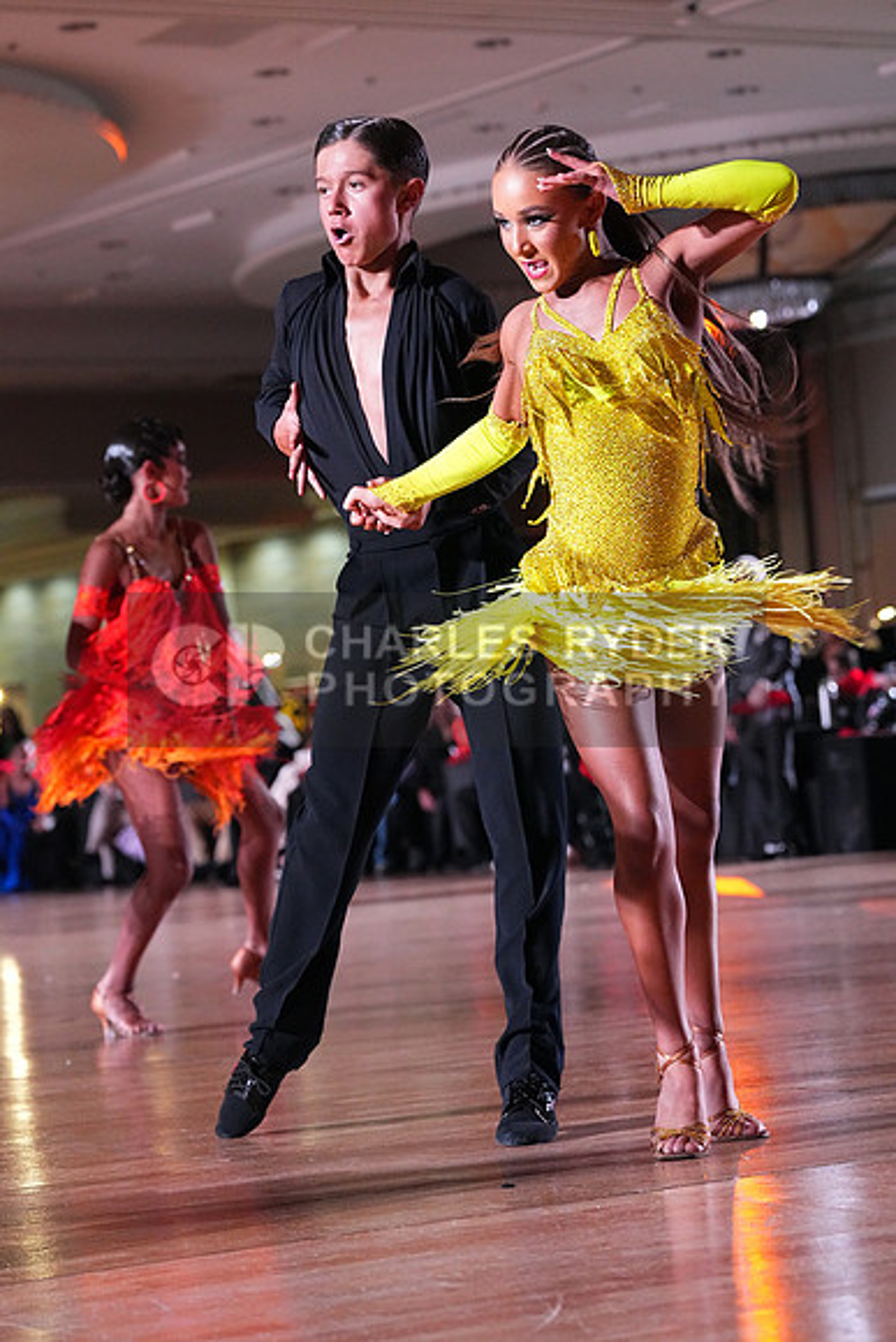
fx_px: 3917
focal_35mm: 105
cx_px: 448
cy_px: 671
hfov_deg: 13.0
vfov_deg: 19.5
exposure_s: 1/400
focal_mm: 105
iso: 10000
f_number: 5
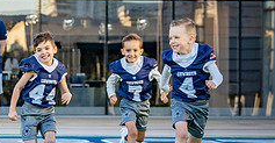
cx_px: -86
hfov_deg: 10.0
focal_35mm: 215
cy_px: 97
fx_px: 1539
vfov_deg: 5.3
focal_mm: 70
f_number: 4
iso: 1000
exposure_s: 1/1250
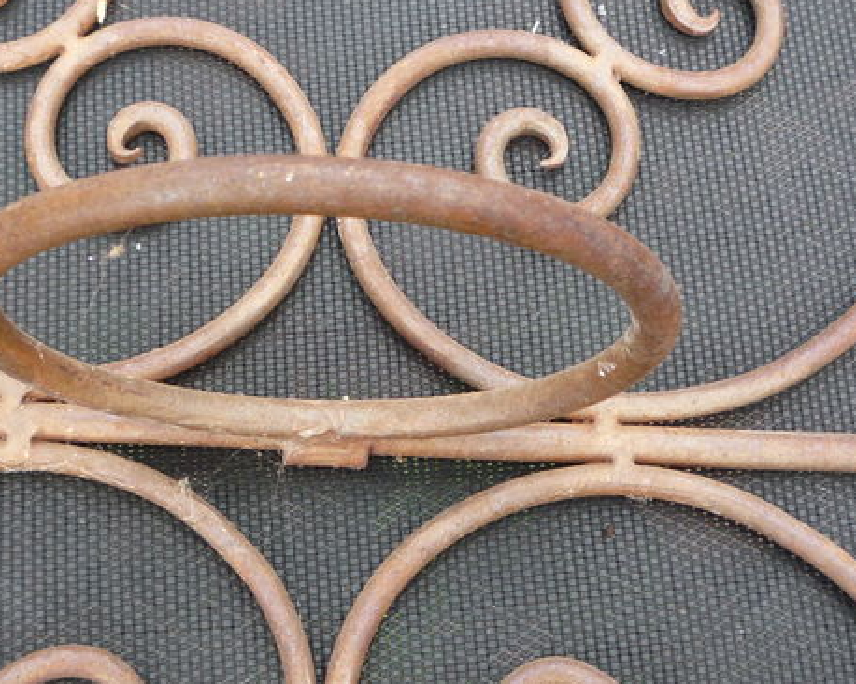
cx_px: 383
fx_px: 1621
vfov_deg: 23.8
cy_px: 275
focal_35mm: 64
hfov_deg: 29.6
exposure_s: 1/40
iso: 100
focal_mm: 5.2
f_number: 3.3
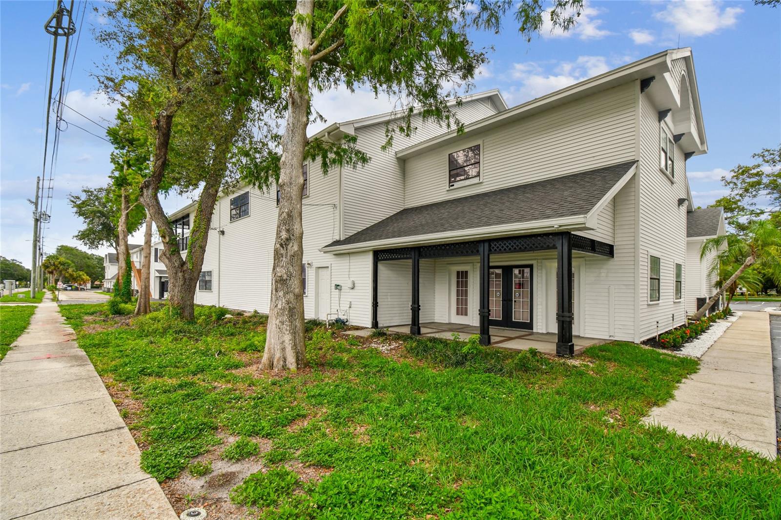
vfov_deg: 77.3
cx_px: 390
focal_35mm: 15
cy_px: 260
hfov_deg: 100.4
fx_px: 325
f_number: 7.1
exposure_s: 1/100
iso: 100
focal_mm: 10
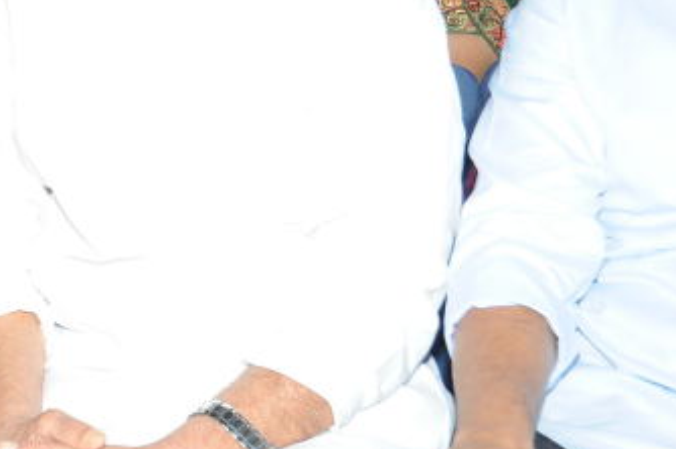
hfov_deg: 13.9
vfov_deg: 9.9
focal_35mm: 138
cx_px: -348
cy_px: 85
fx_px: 2589
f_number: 7.1
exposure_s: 1/125
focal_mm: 45
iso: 500
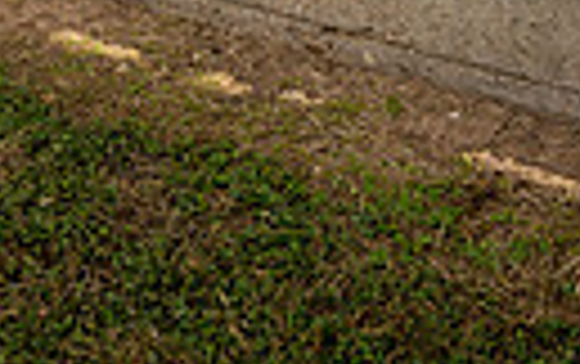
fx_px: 1741
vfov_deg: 10.1
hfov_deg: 18.9
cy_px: -566
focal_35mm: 110
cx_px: 373
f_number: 8
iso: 100
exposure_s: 1/125
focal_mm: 31
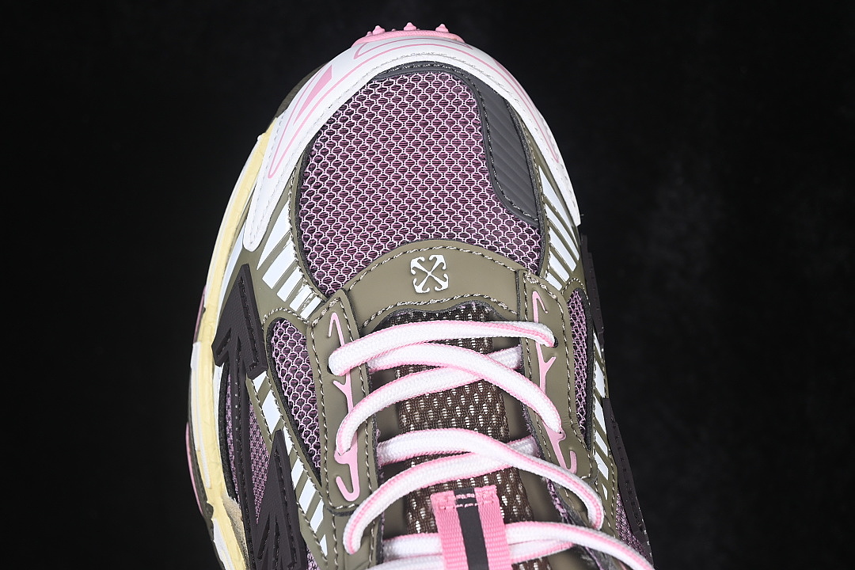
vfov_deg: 18.2
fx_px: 1781
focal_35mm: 75
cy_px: 285
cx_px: 428
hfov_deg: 27.0
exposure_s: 1/80
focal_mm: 50
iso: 160
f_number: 7.1
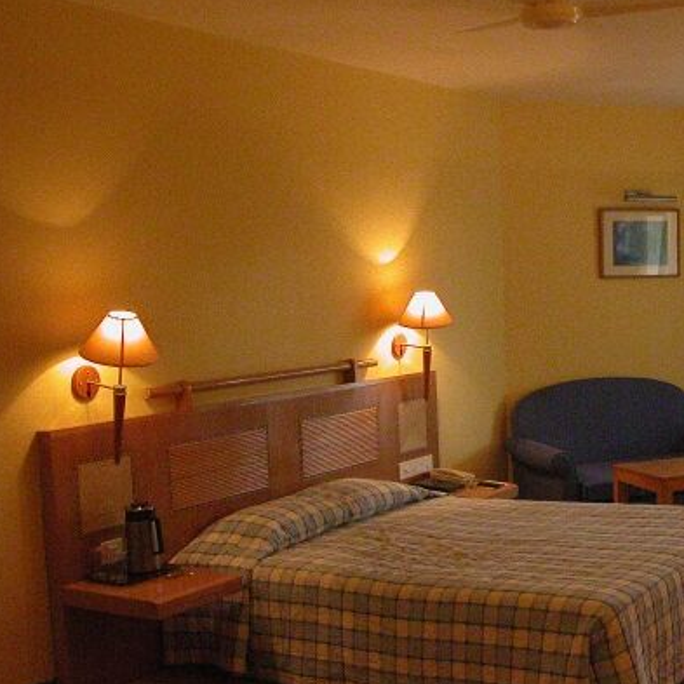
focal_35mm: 49
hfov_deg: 33.7
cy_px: 357
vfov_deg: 34.7
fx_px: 1095
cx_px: 547
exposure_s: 1/67.7
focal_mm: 8.9
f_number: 3.2
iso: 800
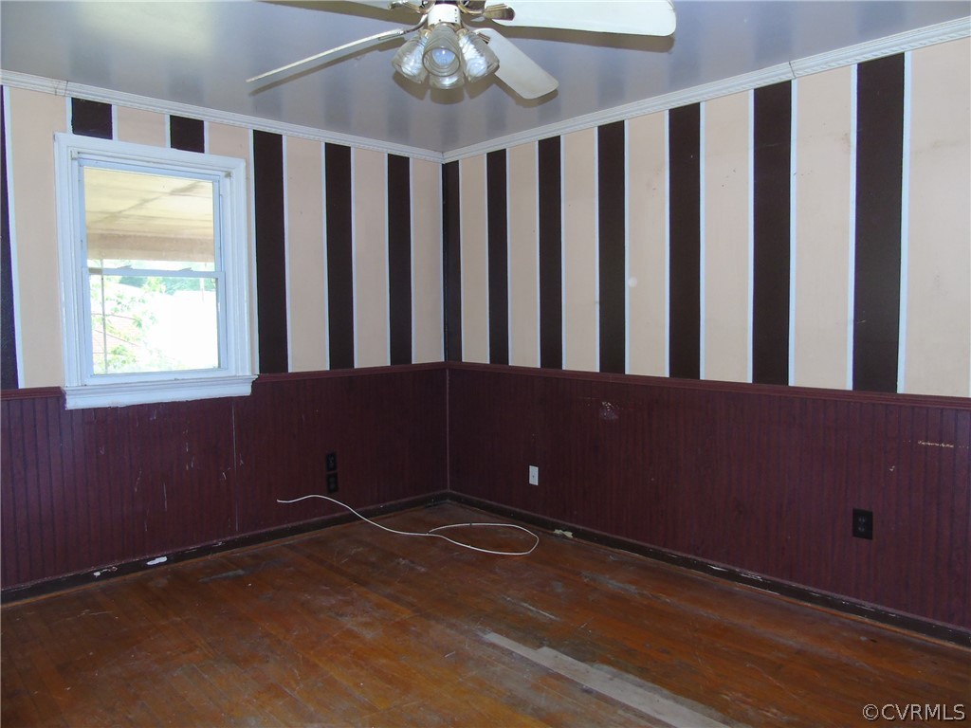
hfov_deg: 69.4
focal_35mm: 25
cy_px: 364
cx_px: 486
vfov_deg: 54.9
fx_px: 701
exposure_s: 1/30
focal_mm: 4.4
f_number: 3.4
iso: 200
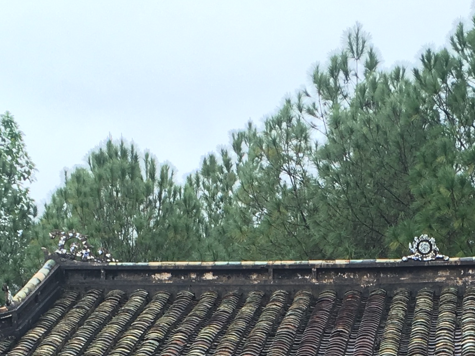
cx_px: 415
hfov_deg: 18.8
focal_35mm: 103
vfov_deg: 13.5
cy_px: 547
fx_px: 1413
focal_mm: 4.15
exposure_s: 1/126
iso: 25
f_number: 2.2
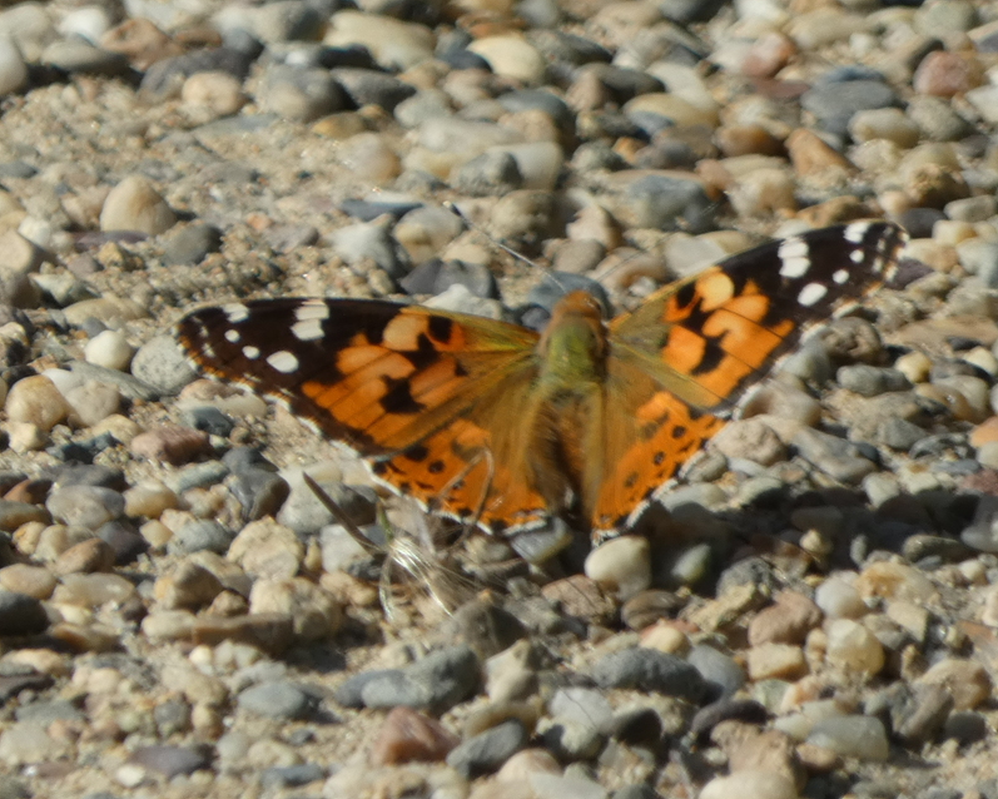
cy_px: 400
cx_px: 533
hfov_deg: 1.5
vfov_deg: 1.2
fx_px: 37019
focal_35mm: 1253
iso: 80
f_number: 5.9
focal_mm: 215
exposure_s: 1/200
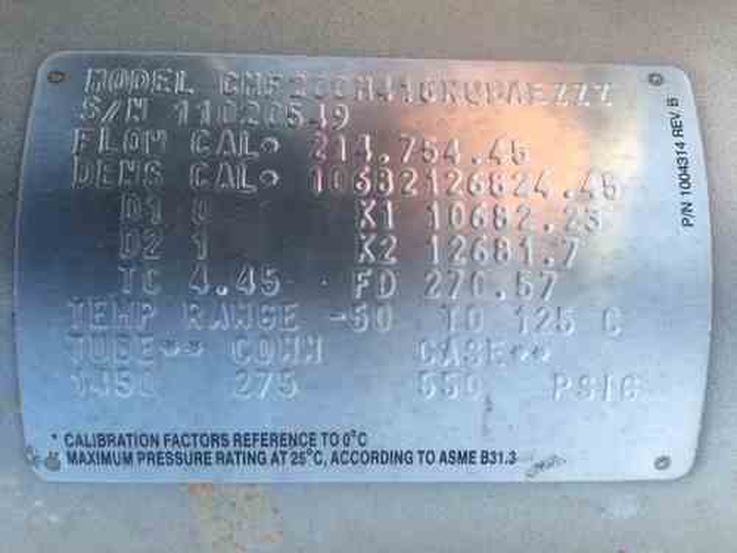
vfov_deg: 48.2
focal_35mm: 29
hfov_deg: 61.7
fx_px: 617
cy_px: 276
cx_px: 368
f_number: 2.2
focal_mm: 4.15
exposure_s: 1/228
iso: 25
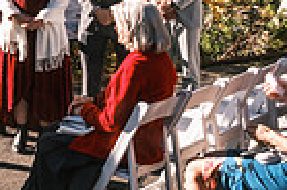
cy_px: -51
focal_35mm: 113
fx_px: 899
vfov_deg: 11.8
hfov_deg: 15.7
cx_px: -215
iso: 160
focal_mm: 18
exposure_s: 1/30
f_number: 16
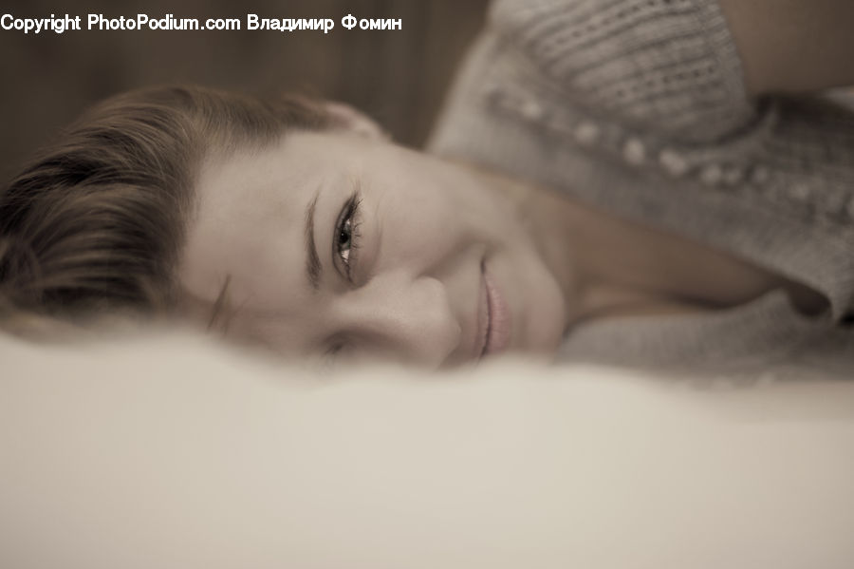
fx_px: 1185
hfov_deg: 39.6
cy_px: 284
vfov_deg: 27.0
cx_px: 427
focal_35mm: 50
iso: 200
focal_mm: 50
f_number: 1.4
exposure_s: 1/60
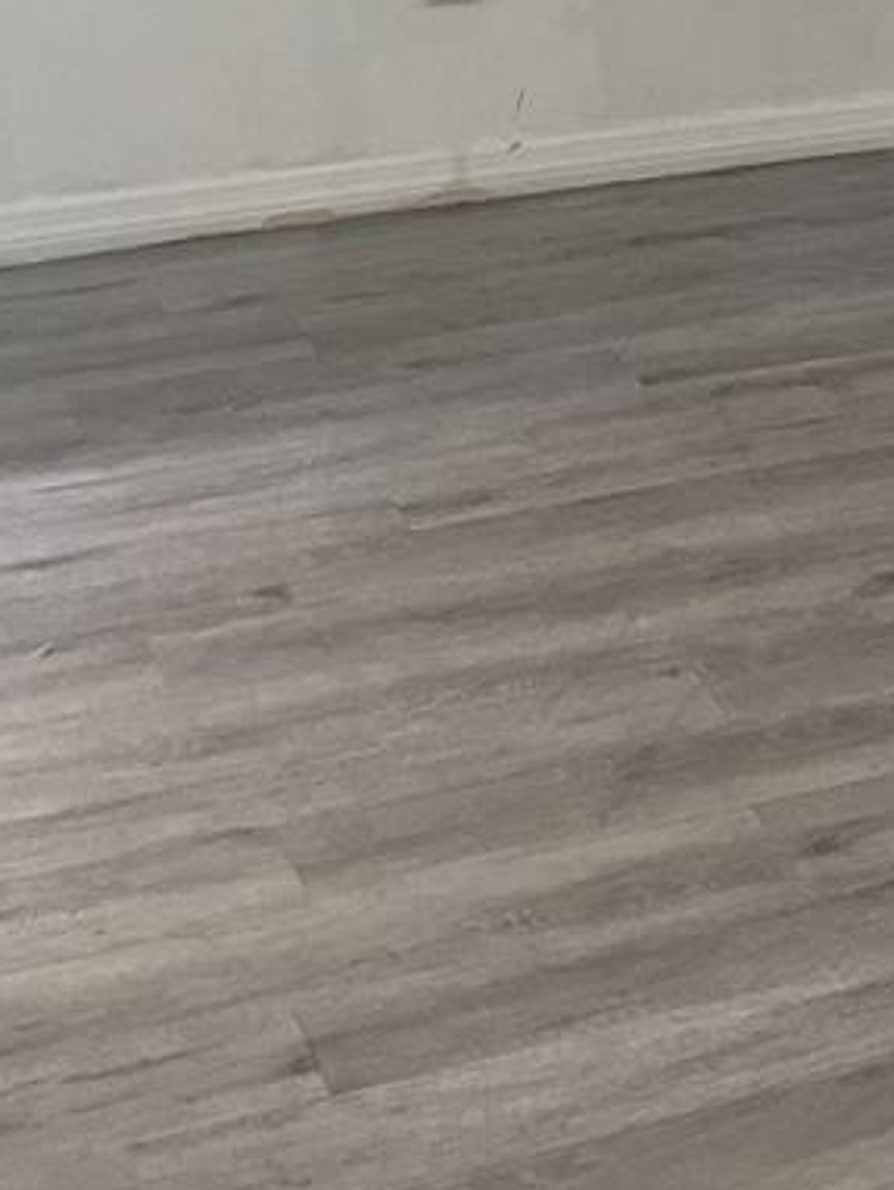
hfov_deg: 15.6
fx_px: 3130
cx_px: 1090
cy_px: -312
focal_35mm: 91
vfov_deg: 19.9
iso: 40
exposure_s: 1/60
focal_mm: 3
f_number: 1.8
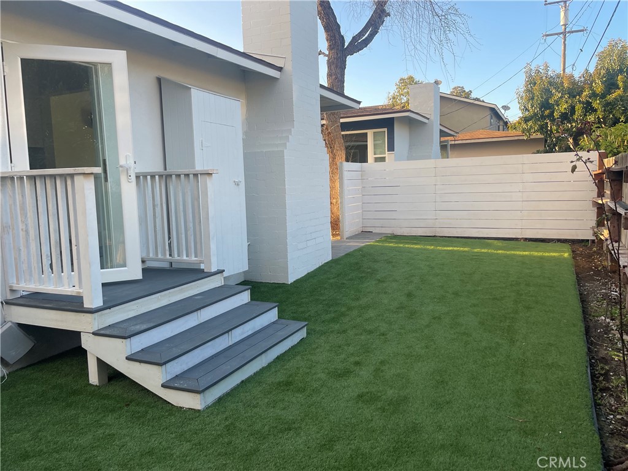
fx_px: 472
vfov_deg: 53.1
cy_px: 236
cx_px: 314
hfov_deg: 67.3
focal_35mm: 26
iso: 50
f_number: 1.6
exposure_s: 1/401
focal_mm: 4.2
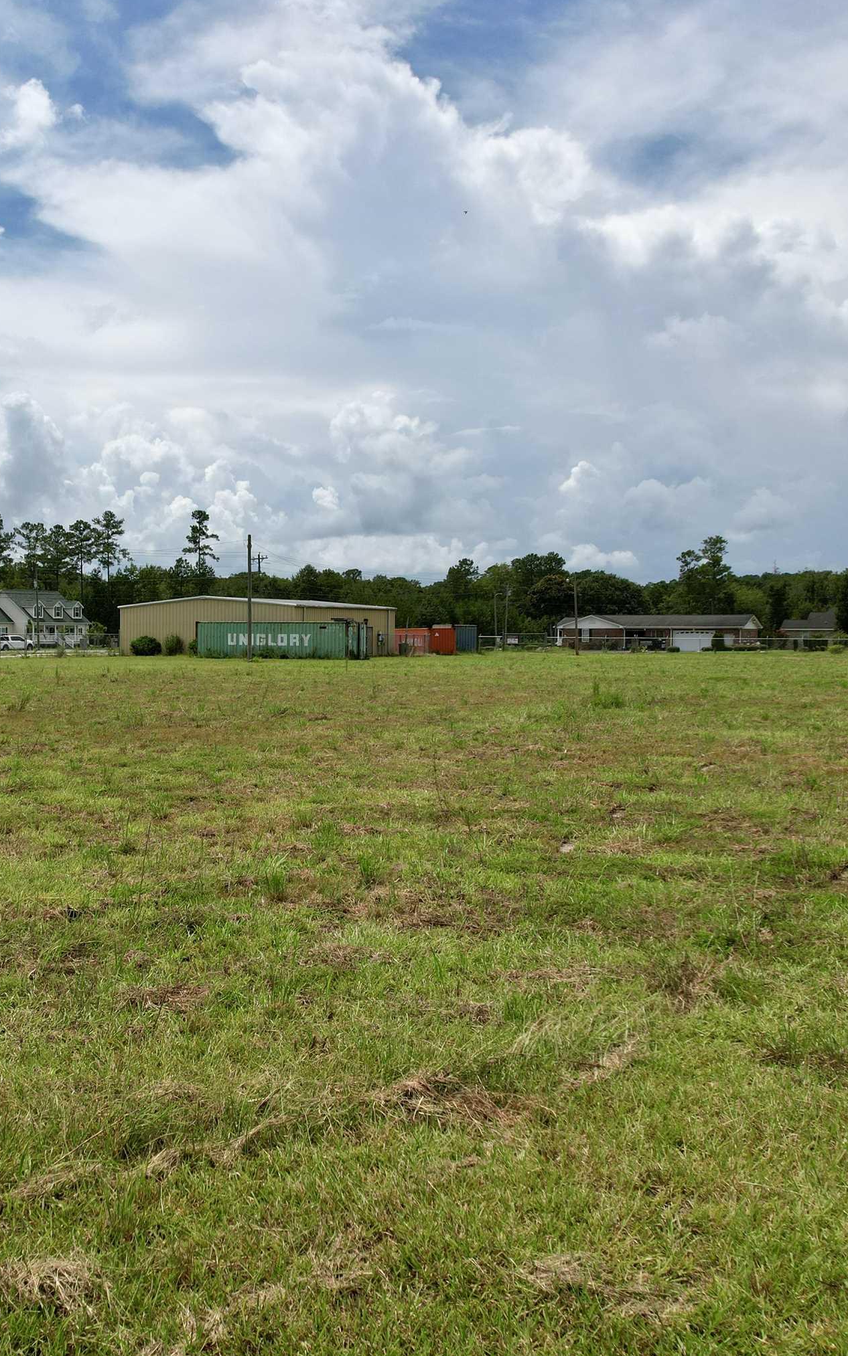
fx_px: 1257
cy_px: 679
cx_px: 236
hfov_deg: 36.6
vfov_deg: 56.7
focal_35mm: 34
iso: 100
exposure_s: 1/3200
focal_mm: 8.38
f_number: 2.8
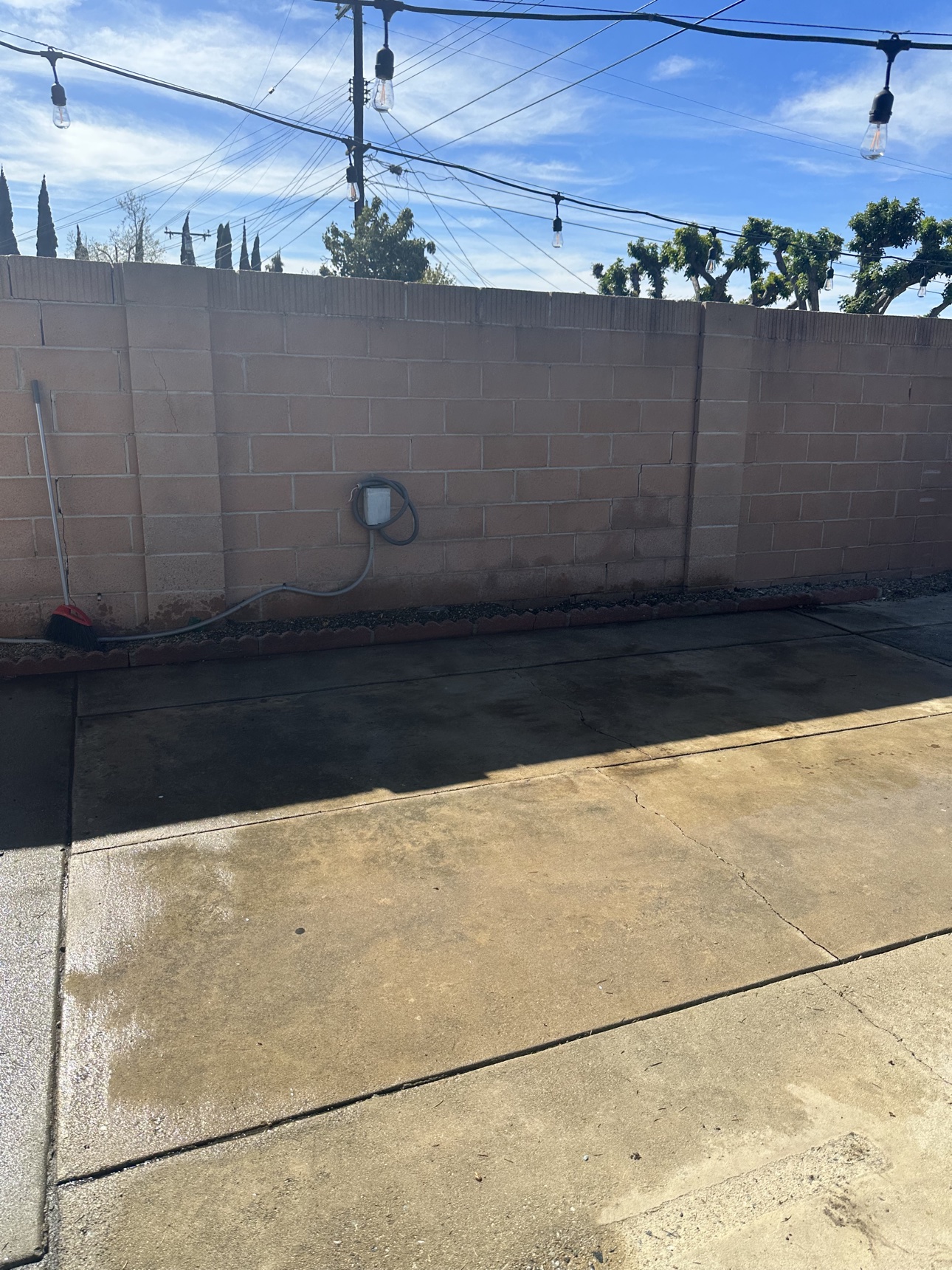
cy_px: 635
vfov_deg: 71.6
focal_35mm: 24
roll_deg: -1.3
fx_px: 880
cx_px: 476
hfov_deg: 56.8
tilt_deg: -17.8
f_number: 1.78
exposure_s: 1/4545
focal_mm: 6.86
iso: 80
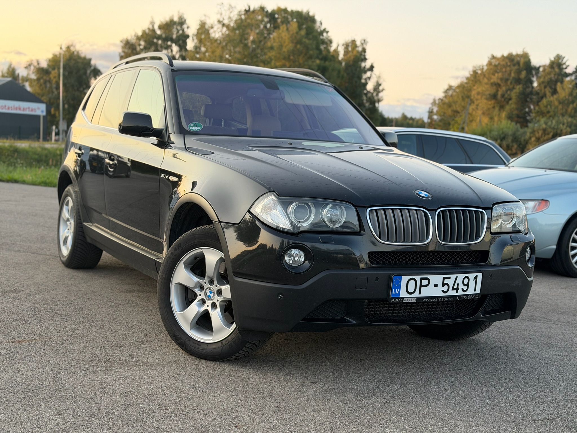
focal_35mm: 48
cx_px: 288
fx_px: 800
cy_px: 216
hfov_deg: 39.7
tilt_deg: -6.4
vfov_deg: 30.3
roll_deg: -2.6
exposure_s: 1/177
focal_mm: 6.76
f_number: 1.78
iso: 80
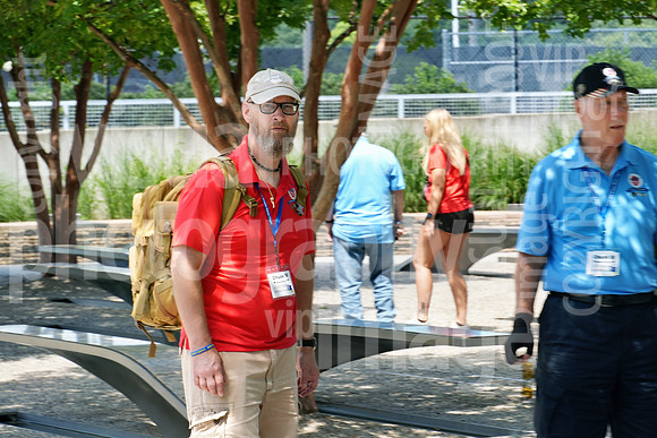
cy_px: 219
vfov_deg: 9.2
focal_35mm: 150
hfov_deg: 13.7
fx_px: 2738
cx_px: 328
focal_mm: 100
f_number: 9
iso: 200
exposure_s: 1/80
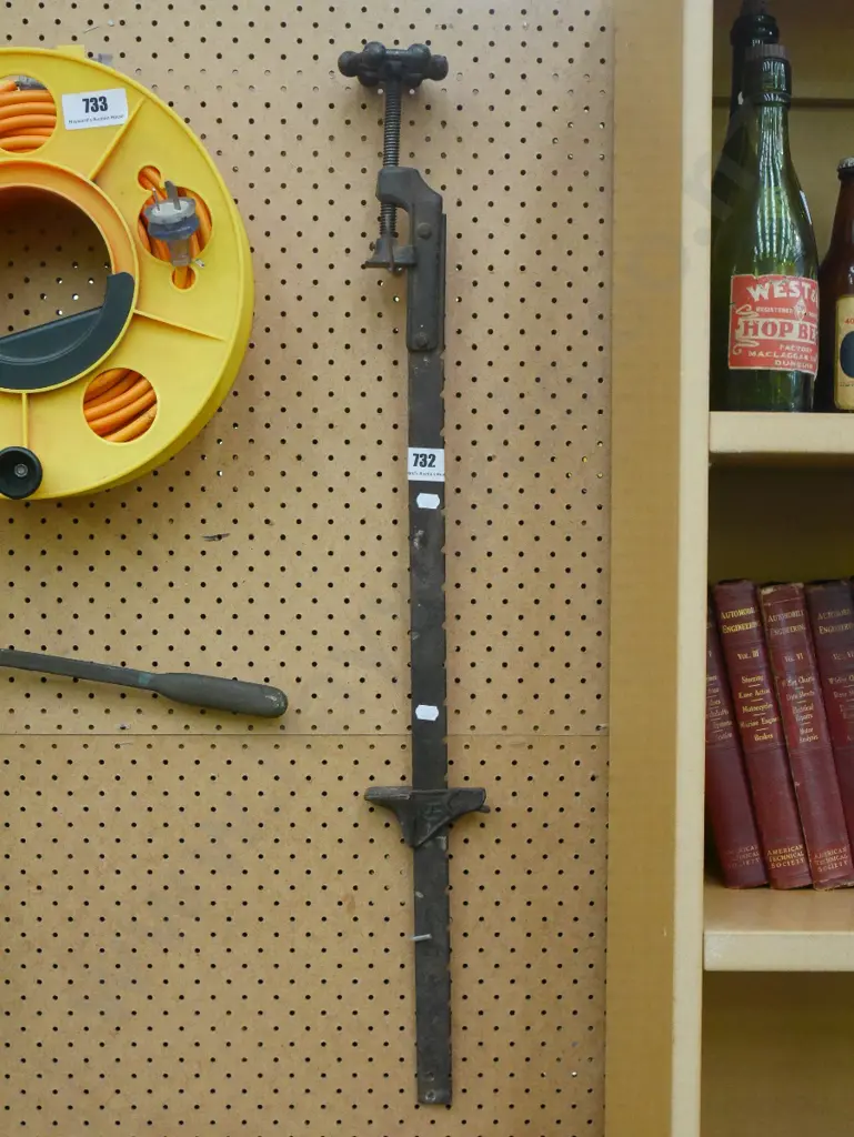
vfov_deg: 38.2
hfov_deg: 29.1
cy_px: 568
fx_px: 1643
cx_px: 427
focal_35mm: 50
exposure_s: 1/30
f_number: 5.2
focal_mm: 25
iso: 3200
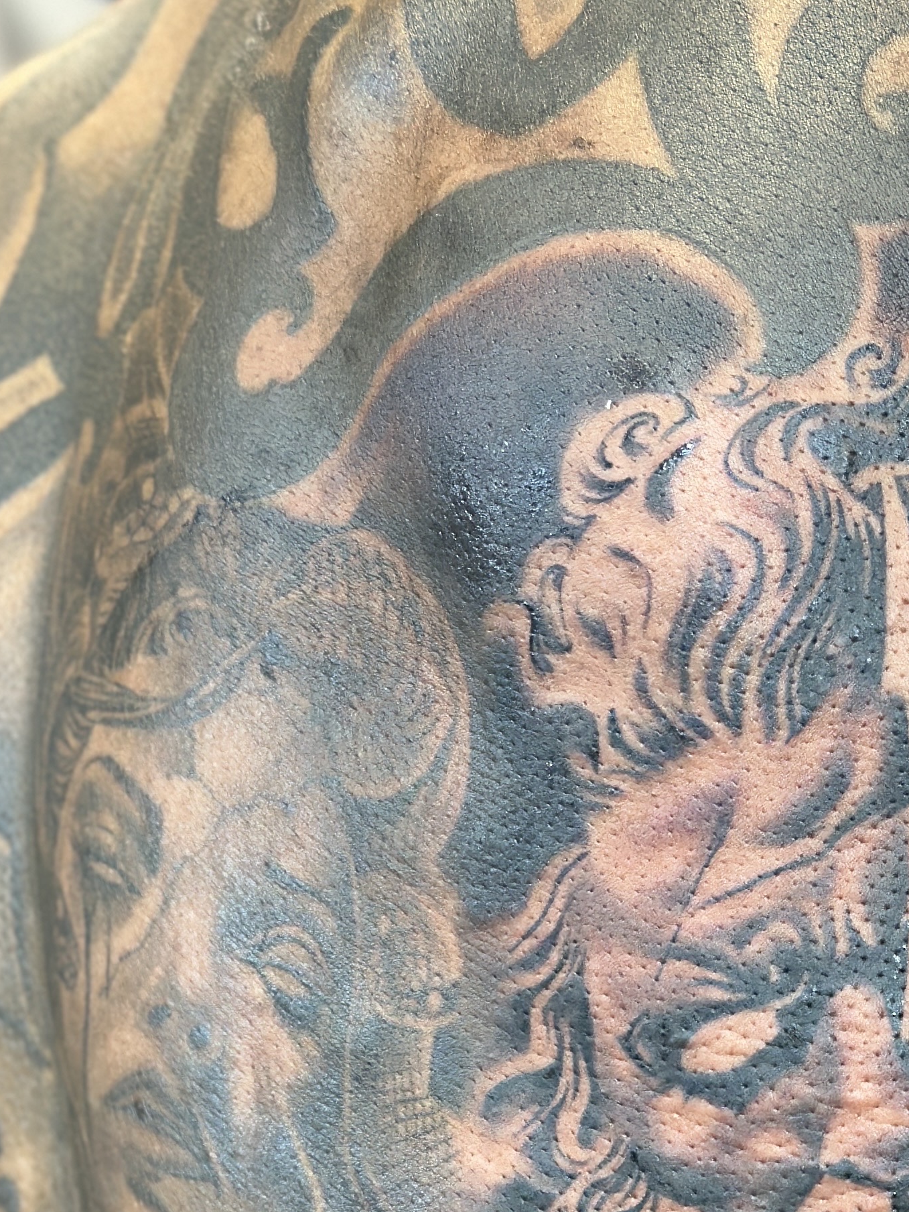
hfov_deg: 13.7
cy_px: 1179
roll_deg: -3.3
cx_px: 828
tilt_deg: +6.0
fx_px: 3746
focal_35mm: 107
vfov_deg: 18.0
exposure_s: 1/60
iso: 320
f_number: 1.78
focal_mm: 6.86
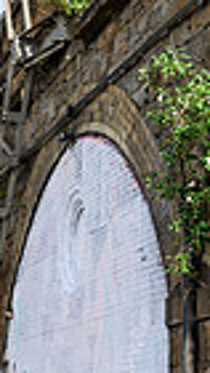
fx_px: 1027
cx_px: 540
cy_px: 326
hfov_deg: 9.9
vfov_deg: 20.2
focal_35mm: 104
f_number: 7.1
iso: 500
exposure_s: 1/1000
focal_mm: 24
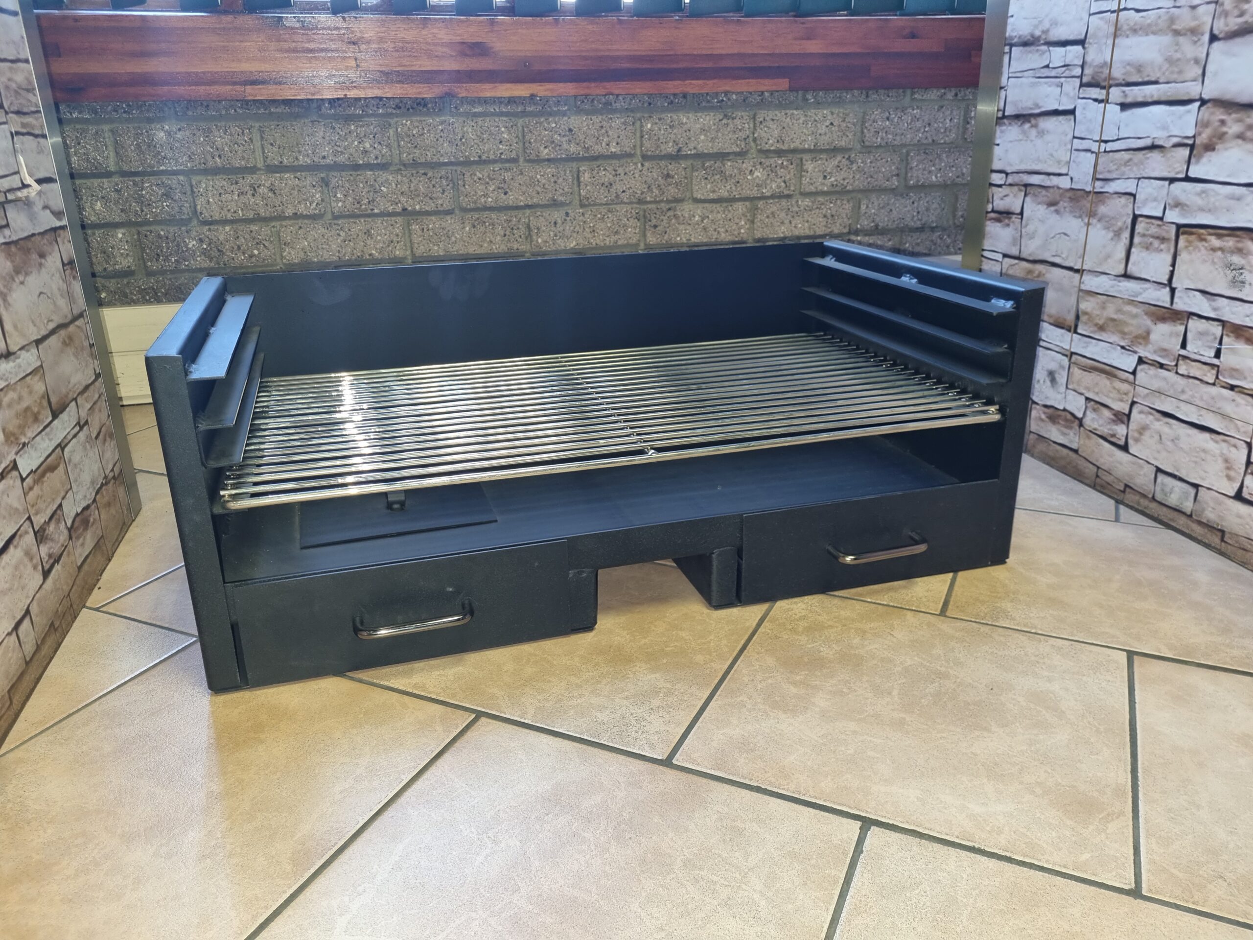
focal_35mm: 26
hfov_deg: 67.3
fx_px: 941
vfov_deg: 53.1
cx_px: 626
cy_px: 470
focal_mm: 5.4
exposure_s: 1/50
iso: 500
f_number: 1.8
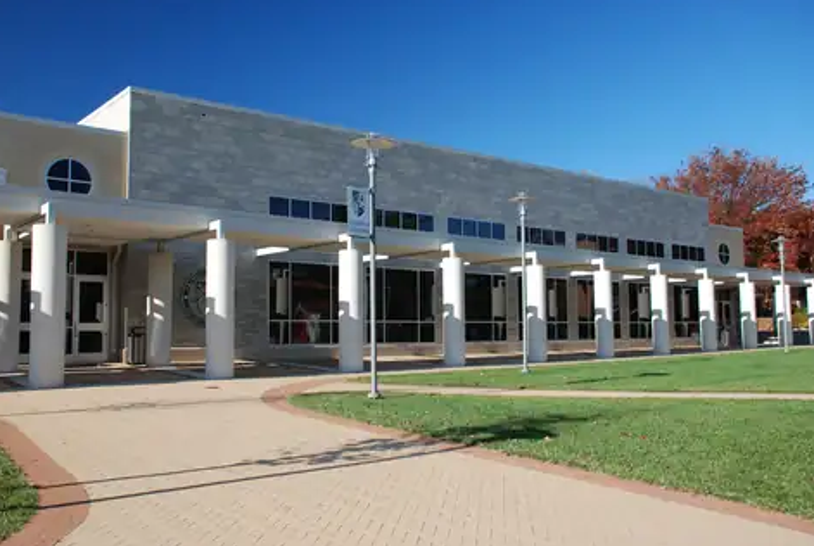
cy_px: 265
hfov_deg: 54.3
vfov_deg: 38.0
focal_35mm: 35
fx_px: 793
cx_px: 401
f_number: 5.6
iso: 125
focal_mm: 22
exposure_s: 1/125
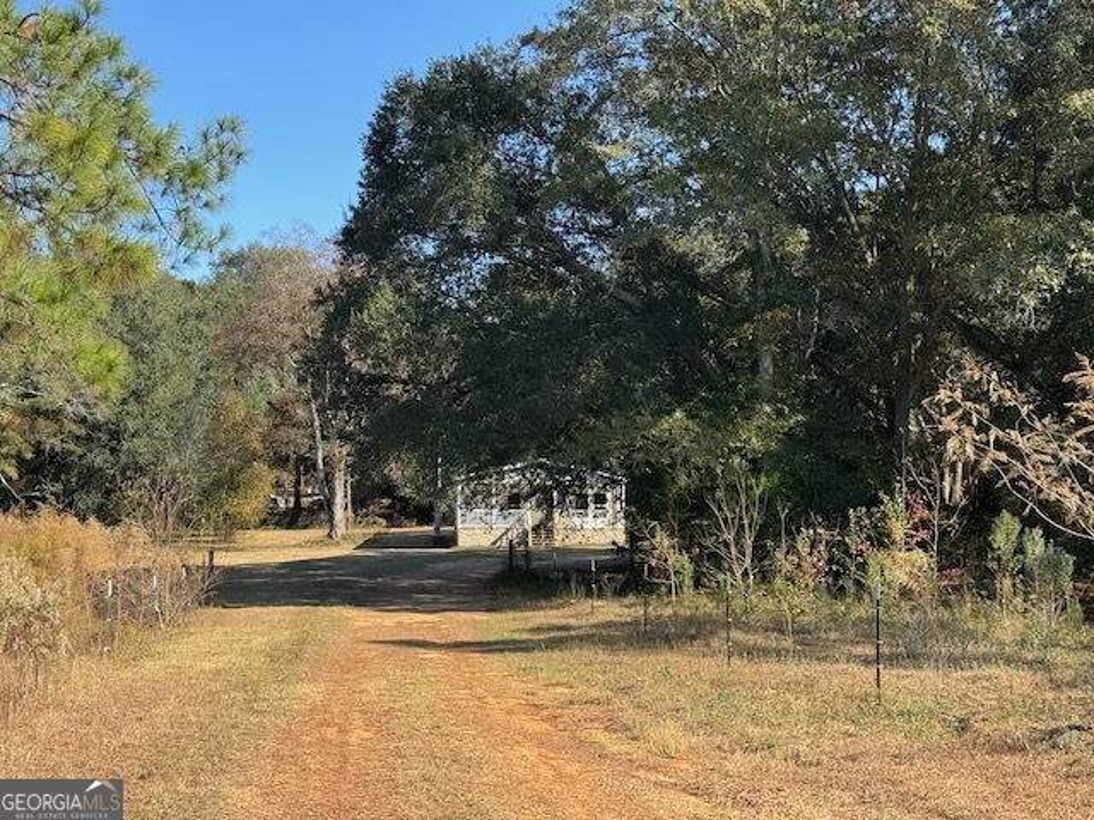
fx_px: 1517
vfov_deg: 30.3
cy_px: 410
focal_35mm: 48
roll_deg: -0.3
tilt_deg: +2.9
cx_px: 547
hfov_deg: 39.7
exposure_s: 1/1395
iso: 64
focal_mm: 6.76
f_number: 1.78
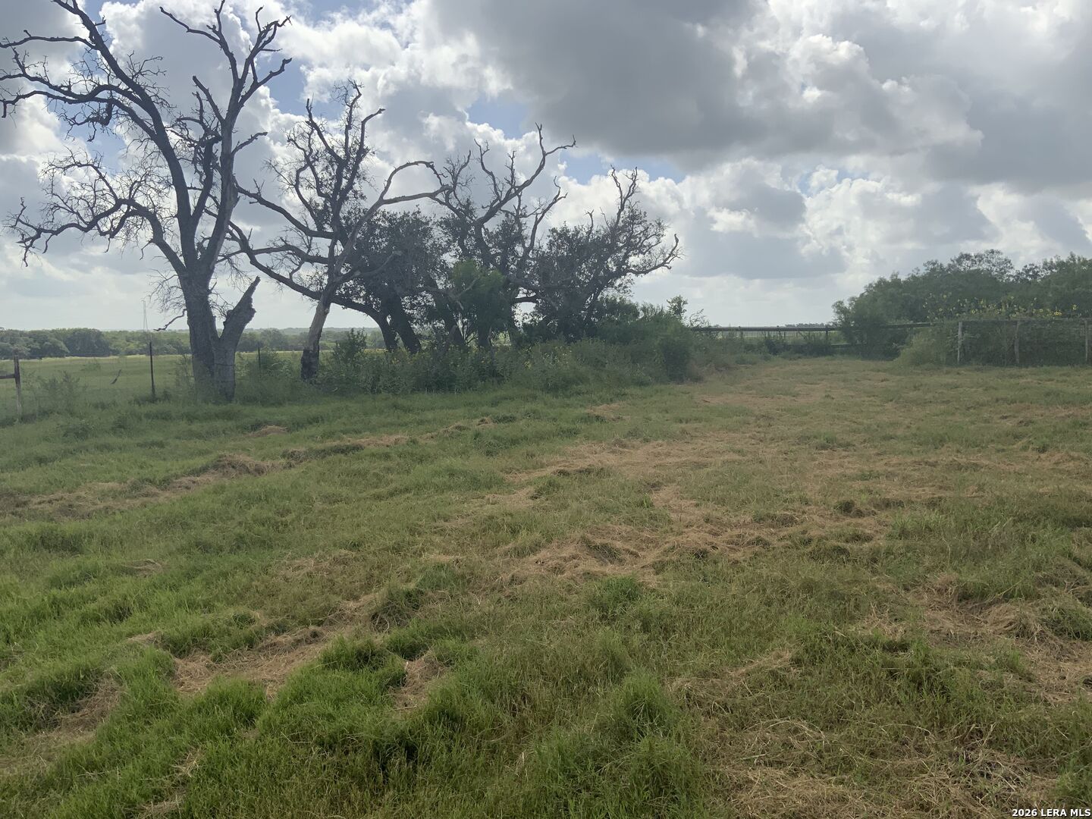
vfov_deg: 48.2
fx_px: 915
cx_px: 546
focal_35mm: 29
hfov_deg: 61.7
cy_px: 410
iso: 20
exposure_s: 1/2959
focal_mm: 3
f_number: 1.8
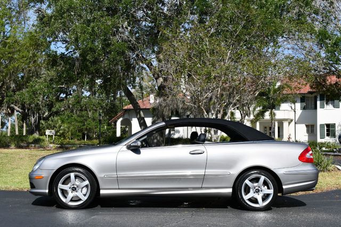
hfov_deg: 41.1
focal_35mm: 48
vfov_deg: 28.0
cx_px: 170
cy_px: 114
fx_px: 454
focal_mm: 32
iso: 100
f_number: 9
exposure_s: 1/320
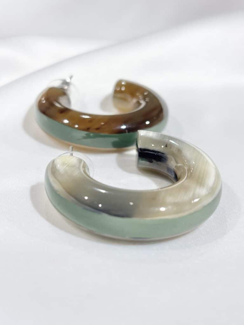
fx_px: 489
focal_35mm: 52
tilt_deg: -24.3
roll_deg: +3.9
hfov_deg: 28.0
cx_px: 122
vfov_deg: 36.8
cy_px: 162
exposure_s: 1/163
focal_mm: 5.96
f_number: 1.6
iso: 32
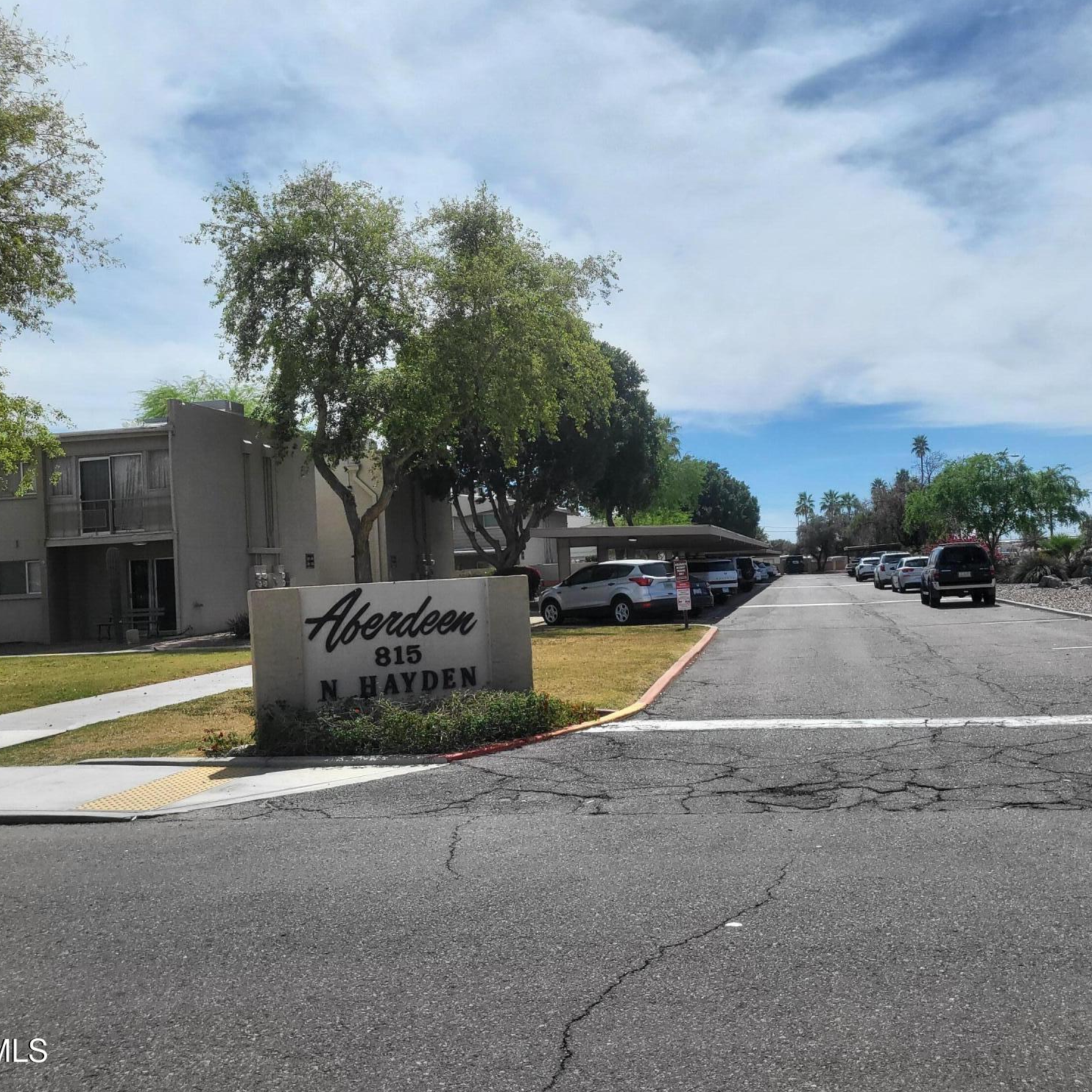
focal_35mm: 31
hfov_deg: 52.5
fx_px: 1106
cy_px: 549
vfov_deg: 52.5
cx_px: 597
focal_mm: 4.25
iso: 50
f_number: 1.8
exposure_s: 1/6156
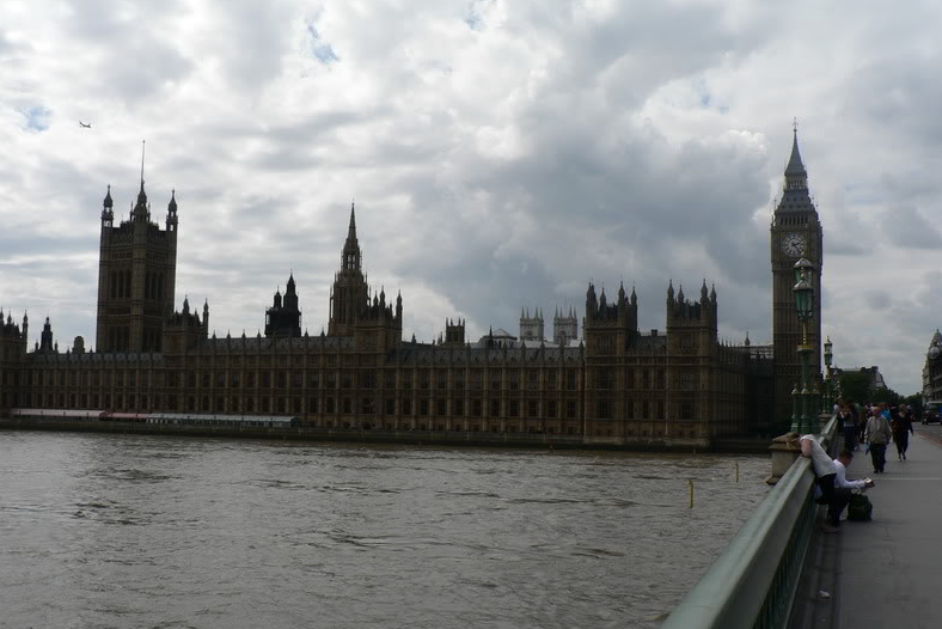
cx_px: 471
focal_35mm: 38
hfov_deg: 50.7
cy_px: 350
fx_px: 995
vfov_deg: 35.0
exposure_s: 1/640
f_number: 5.6
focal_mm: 6
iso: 80
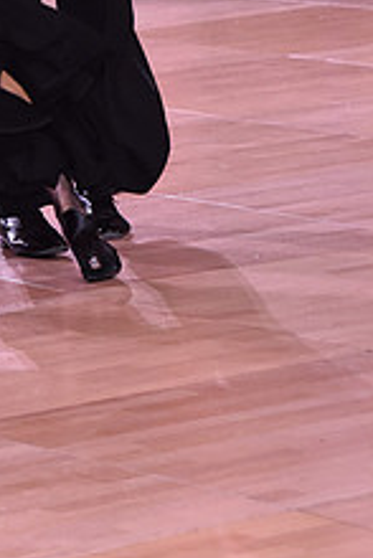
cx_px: 39
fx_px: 4500
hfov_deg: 4.7
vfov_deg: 7.0
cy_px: -157
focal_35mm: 290
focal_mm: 110
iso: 1600
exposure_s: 1/250
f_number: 4.5
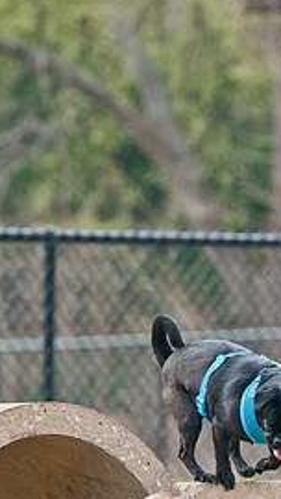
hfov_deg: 2.5
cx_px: 197
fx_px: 6405
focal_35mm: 484
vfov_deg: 4.5
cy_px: 329
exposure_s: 1/320
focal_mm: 185
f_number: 5
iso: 200
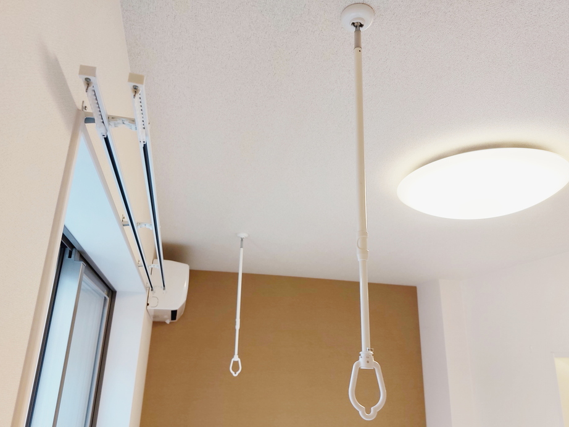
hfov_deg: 69.4
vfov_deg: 54.8
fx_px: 411
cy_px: 222
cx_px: 288
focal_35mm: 25
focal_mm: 5.23
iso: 32
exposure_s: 1/30
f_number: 1.8
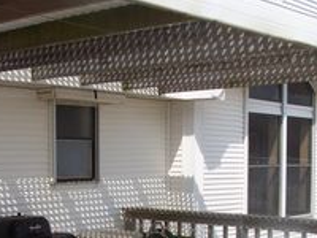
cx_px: 143
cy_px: 216
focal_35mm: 70
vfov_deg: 20.6
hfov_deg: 27.8
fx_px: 641
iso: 80
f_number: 5.6
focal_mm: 6.3
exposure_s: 1/750
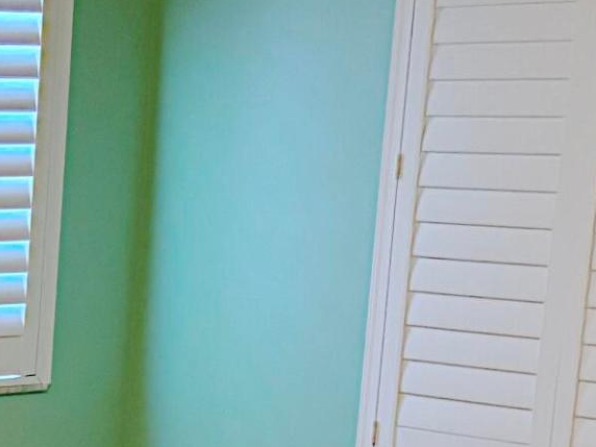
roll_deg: -0.1
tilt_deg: -13.4
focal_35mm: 131
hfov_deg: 13.7
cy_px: 701
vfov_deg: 10.8
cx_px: -429
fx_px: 2255
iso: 400
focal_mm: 5.96
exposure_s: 1/60
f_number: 1.6
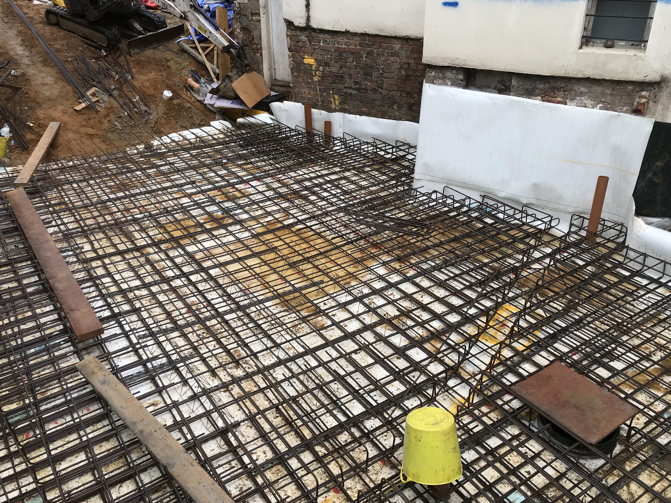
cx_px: 345
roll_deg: +0.2
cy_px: 242
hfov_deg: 60.0
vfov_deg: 46.8
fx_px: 582
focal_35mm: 30
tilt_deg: -27.6
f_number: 1.8
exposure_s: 1/529
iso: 20
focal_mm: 3.99
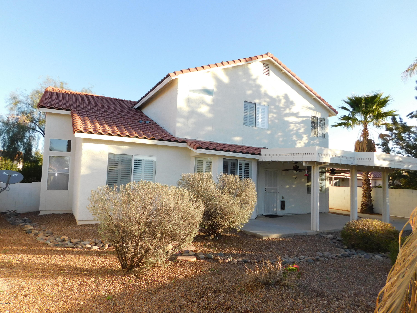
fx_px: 277
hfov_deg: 73.9
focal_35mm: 23
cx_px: 208
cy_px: 156
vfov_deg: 58.9
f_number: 3
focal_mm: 4
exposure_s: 1/400
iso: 125
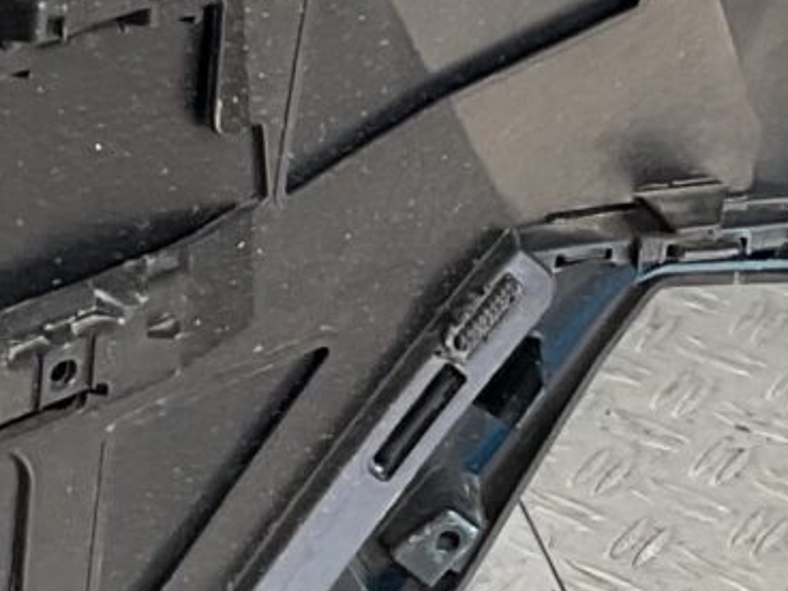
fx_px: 4598
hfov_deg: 9.6
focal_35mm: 202
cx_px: 972
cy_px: 261
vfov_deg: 7.4
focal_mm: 3
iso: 16
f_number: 1.8
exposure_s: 1/152
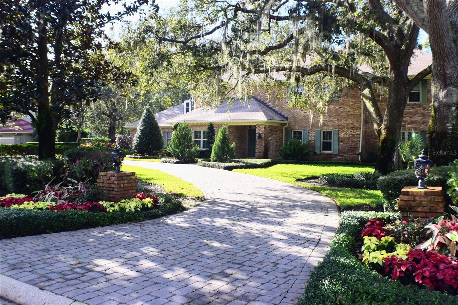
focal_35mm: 48
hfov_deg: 41.1
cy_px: 152
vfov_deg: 28.1
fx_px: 611
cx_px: 229
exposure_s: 1/320
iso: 400
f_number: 10
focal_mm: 32
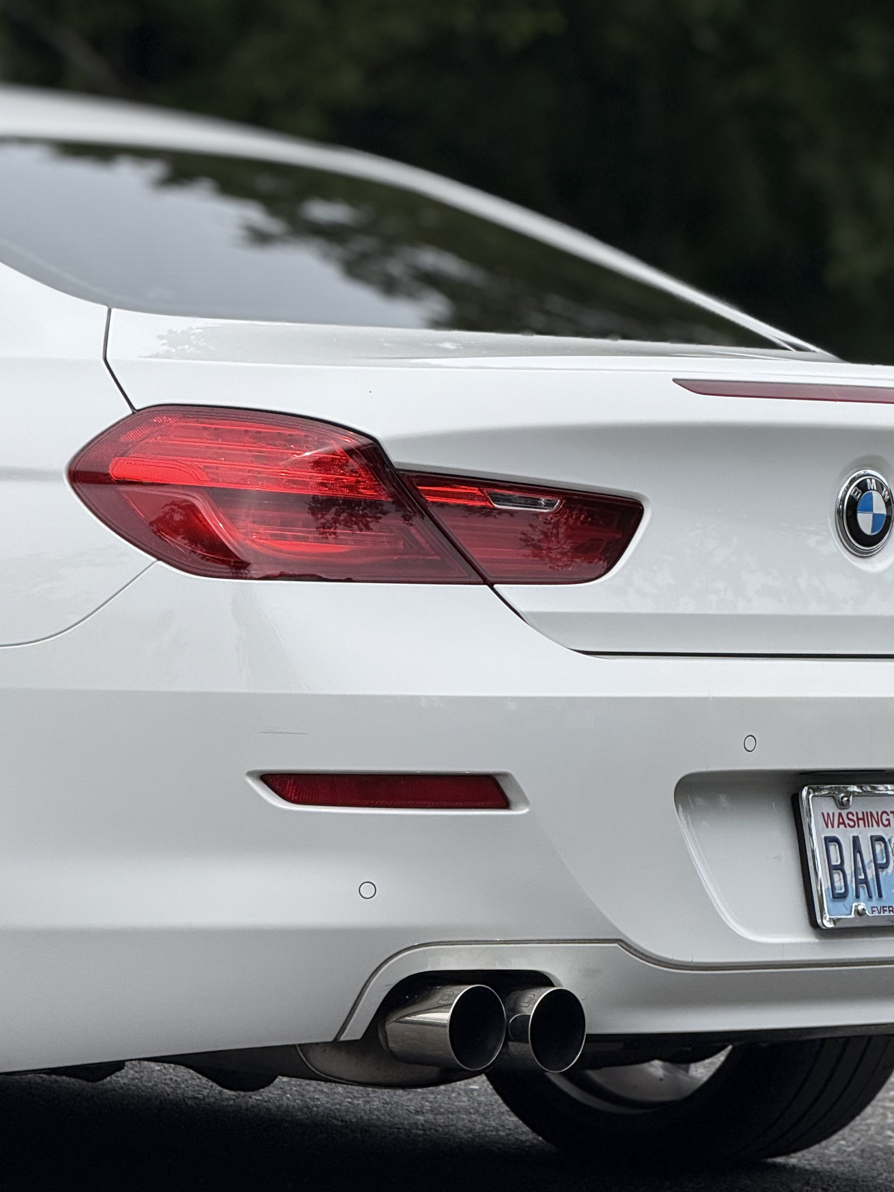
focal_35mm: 192
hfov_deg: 7.7
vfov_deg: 10.3
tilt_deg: -0.1
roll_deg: -1.8
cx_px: 571
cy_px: 535
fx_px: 6612
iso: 50
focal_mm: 15.66
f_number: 2.8
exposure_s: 1/1866
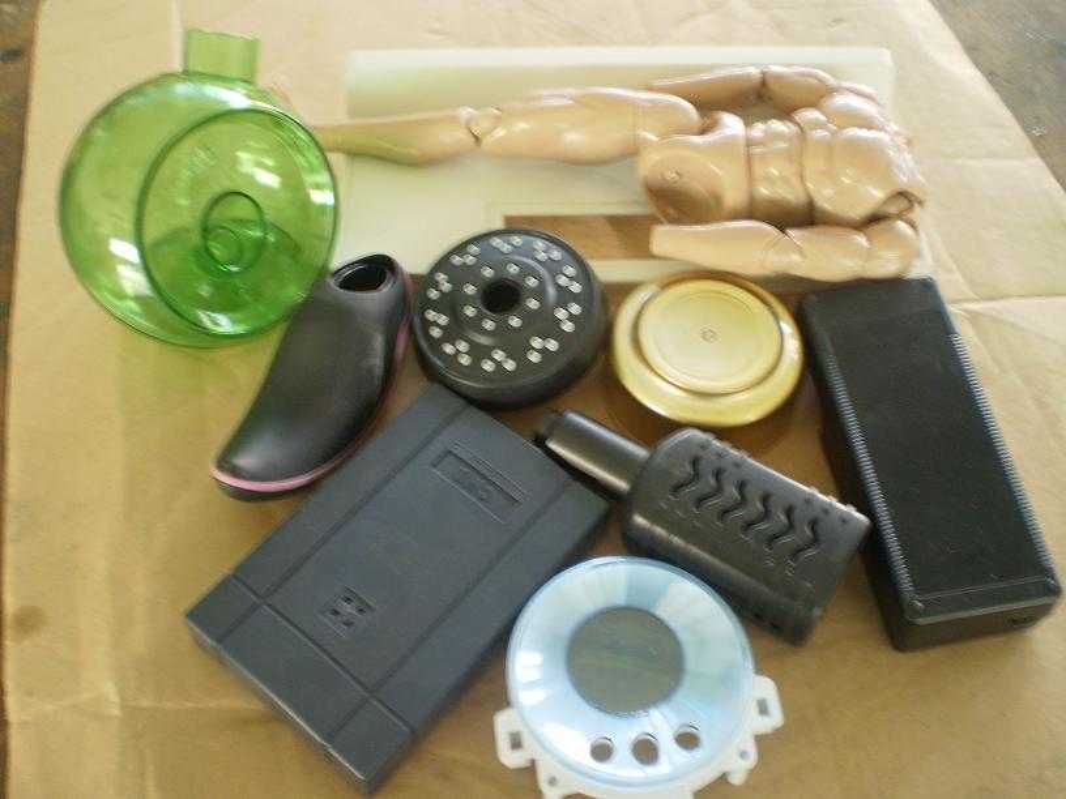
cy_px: 400
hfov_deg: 51.4
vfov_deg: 39.7
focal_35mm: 36
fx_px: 1109
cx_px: 533
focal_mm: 6.3
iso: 125
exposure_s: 1/5
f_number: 3.1
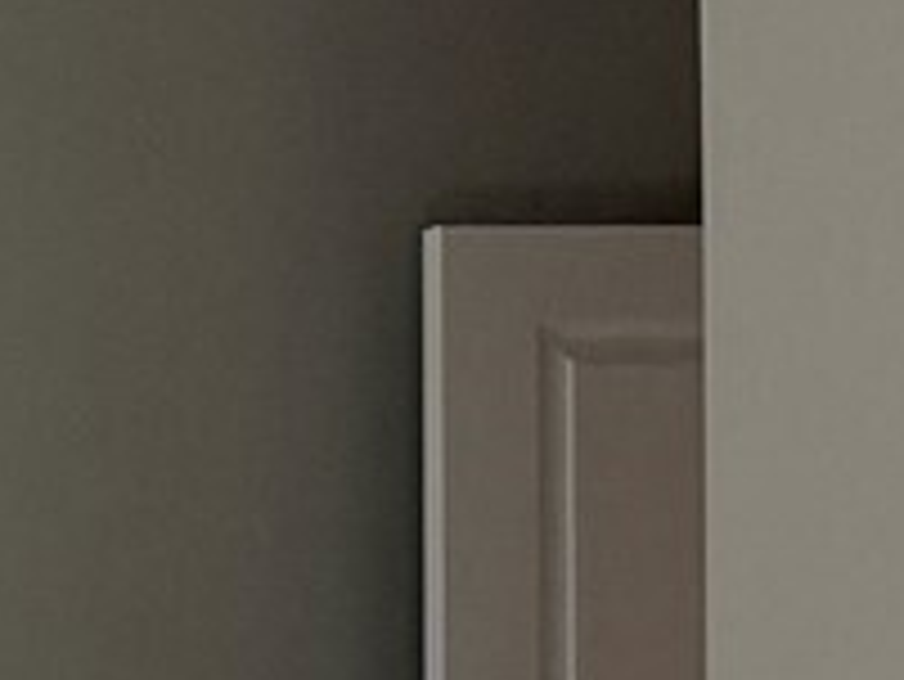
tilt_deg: -5.4
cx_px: -913
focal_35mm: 191
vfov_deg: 7.3
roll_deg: +3.0
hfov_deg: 9.6
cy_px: 1594
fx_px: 4991
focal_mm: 6.76
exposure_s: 1/200
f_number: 1.78
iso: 200
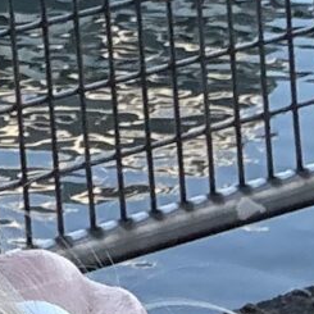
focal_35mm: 212
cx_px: -365
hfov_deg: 7.8
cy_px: -592
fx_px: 2176
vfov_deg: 7.4
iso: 64
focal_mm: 2.69
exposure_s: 1/244
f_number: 1.9
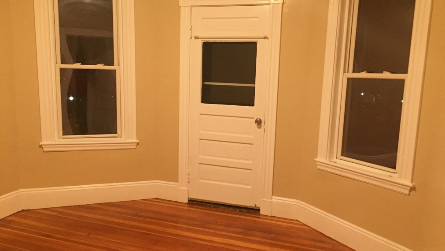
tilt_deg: -9.9
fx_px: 378
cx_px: 224
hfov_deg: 61.0
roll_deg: -1.6
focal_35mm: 32
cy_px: 138
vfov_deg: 36.7
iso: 250
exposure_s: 1/24
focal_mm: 4.15
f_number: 2.2
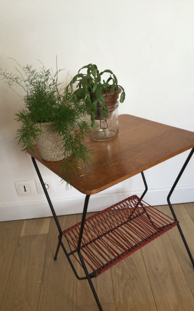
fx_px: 279
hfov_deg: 38.3
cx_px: 97
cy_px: 156
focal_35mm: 33
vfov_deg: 58.1
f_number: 2.4
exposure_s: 1/33
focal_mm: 3.3
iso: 50
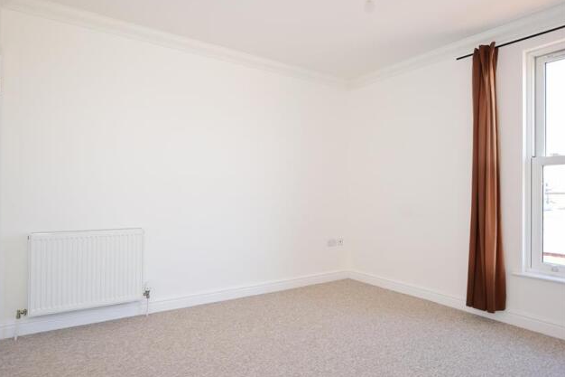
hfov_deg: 78.6
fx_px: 345
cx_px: 272
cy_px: 188
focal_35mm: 22
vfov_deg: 57.2
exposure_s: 1/50
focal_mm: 14
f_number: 5
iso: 200
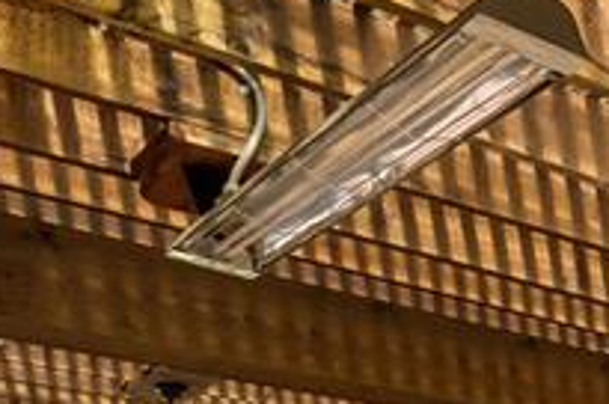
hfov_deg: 23.3
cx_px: 836
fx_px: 1267
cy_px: 683
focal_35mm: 75
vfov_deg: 15.9
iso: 100
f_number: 9
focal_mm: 10
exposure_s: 1/100
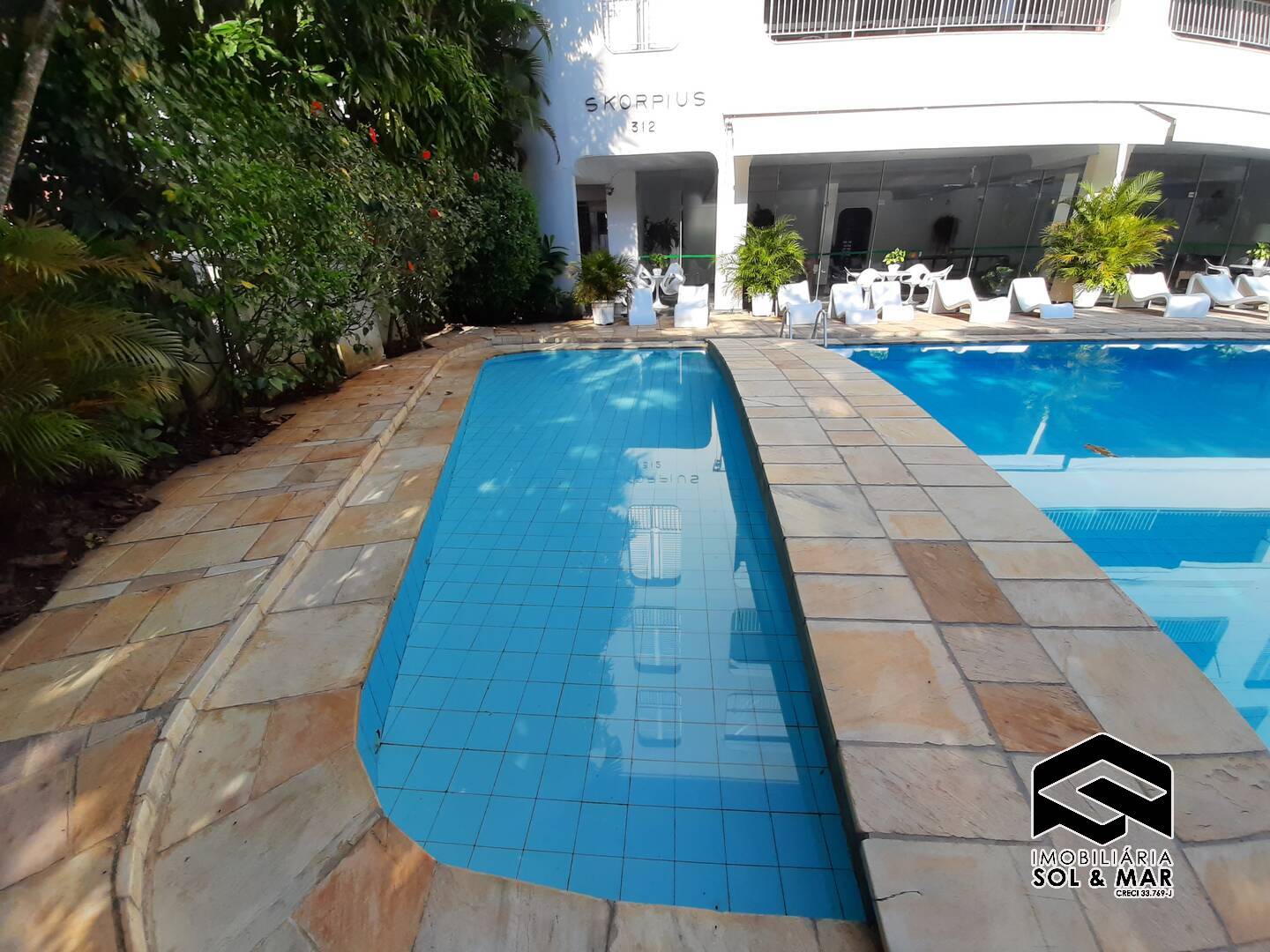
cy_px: 476
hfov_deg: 106.2
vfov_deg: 89.9
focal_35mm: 13
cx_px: 635
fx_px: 477
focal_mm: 1.42
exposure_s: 1/678
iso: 40
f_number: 2.2
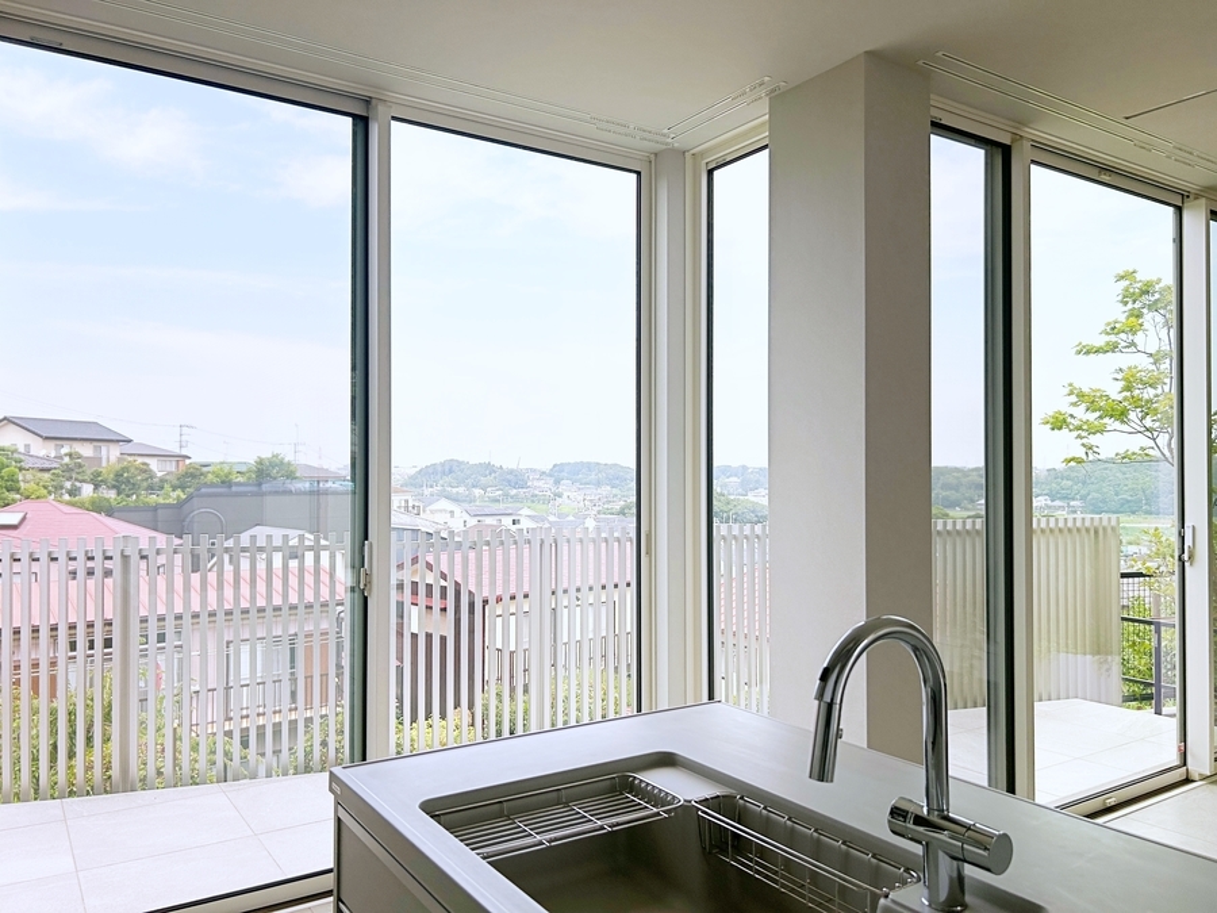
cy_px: 456
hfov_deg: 67.3
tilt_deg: +0.9
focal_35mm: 26
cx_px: 608
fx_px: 914
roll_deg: +0.2
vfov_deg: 53.1
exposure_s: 1/1838
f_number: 1.5
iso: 50
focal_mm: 5.7
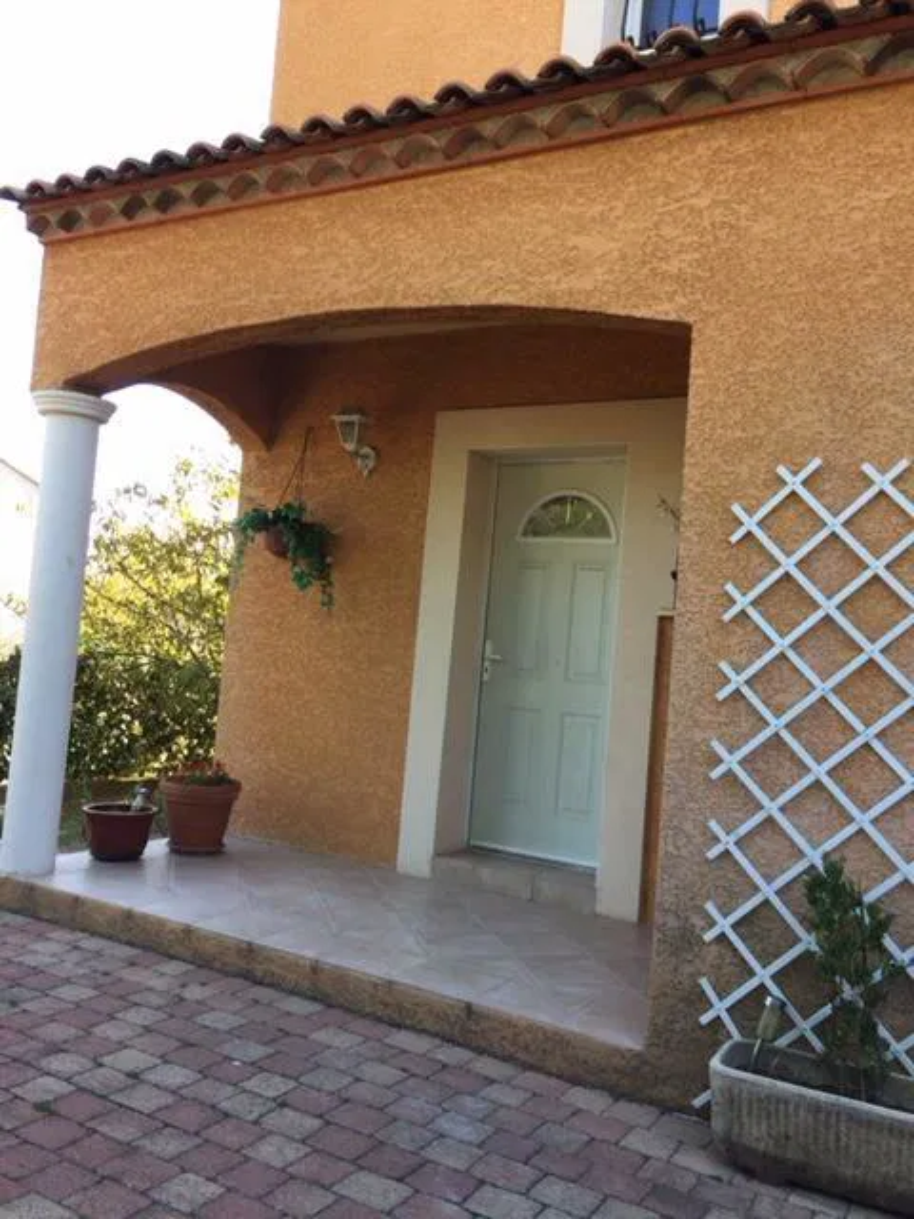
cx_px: 457
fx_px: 1021
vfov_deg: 61.7
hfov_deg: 48.2
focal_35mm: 29
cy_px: 610
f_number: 2.2
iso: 32
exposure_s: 1/126
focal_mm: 4.15
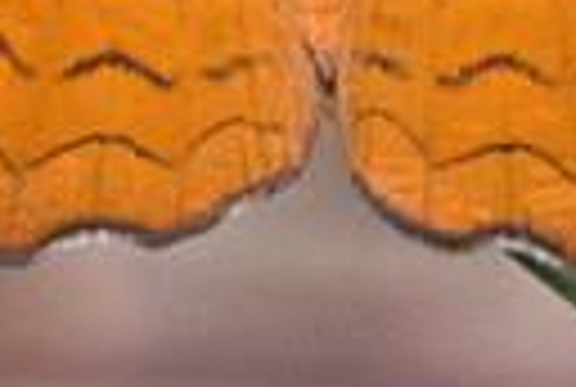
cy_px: -152
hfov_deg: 0.8
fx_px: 43990
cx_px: -350
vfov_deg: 0.5
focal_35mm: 2743
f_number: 10
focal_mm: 150
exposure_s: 1/500
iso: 1000
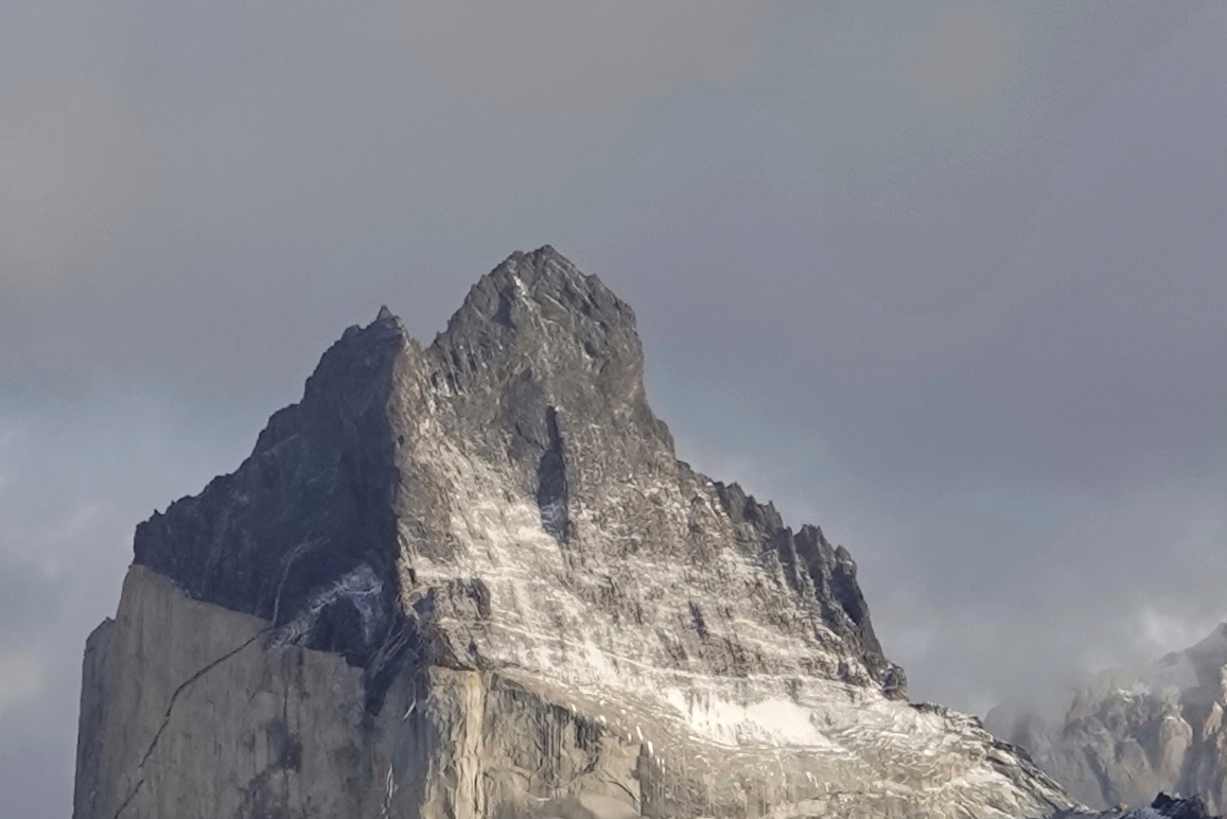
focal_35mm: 383
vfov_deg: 3.6
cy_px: 1306
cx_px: 471
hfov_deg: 5.4
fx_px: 13056
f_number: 4
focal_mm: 29.69
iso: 100
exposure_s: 1/400
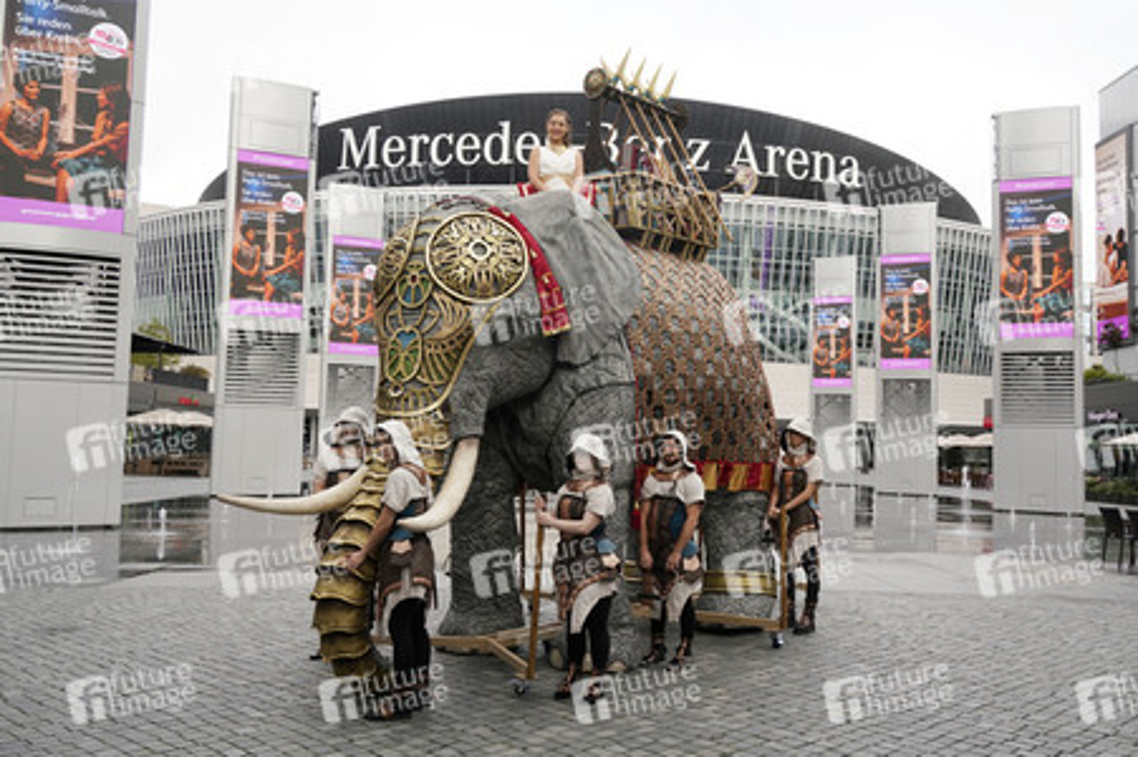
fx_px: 1011
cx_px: 569
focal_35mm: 32
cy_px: 378
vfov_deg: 41.1
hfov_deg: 58.8
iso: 640
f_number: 8
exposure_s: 1/320
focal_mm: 32
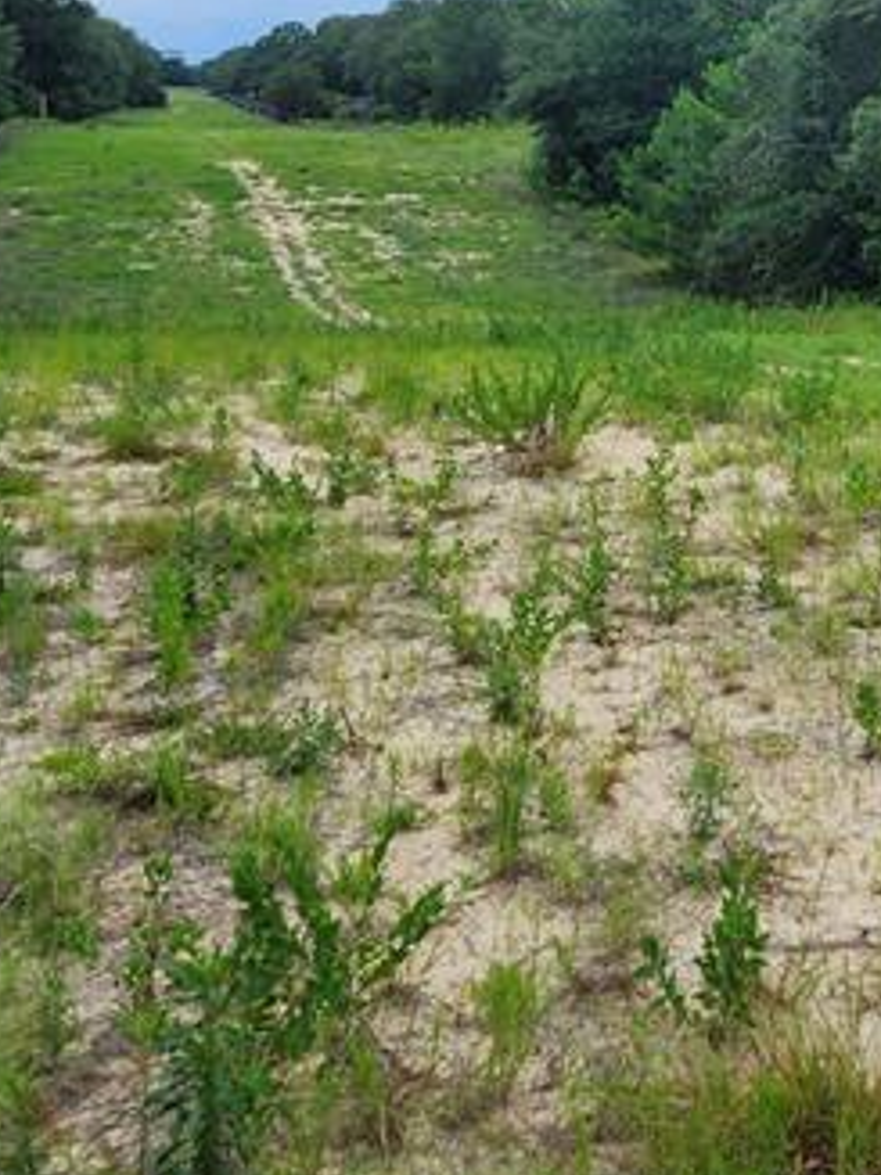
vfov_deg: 32.3
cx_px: 978
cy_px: -40
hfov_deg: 25.0
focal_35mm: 54
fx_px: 1834
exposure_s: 1/2198
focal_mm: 5.54
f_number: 1.8
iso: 25
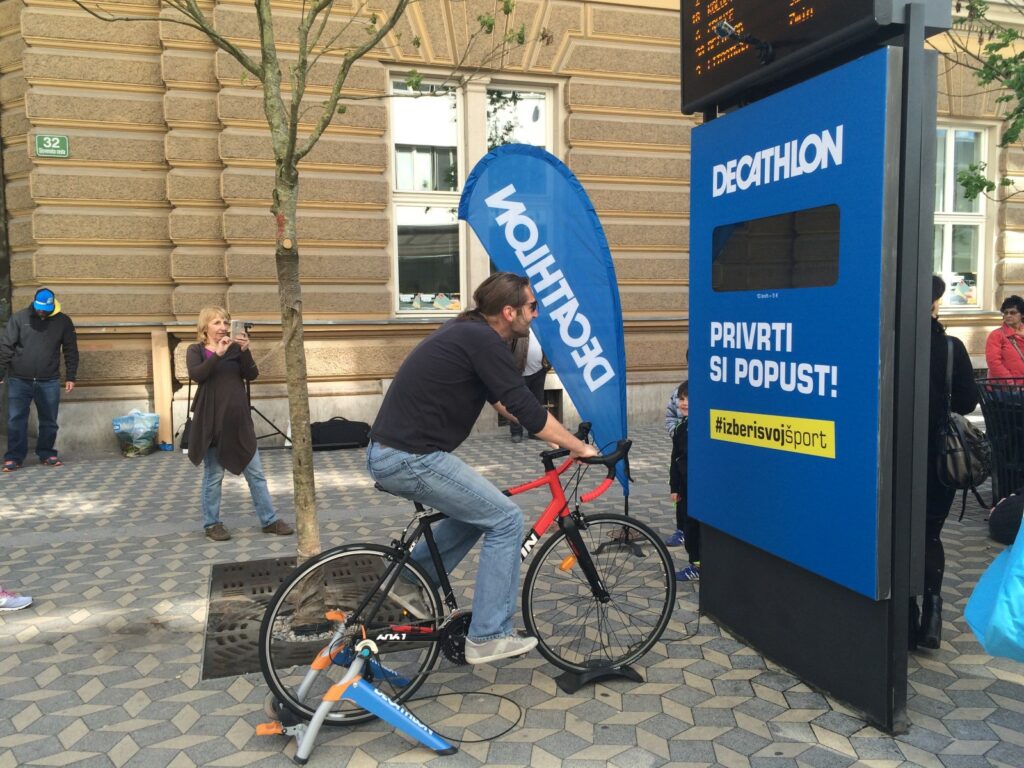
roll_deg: +2.1
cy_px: 384
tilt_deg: -4.4
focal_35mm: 29
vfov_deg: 48.2
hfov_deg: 61.7
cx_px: 512
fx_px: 858
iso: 32
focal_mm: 4.15
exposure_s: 1/380
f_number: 2.2
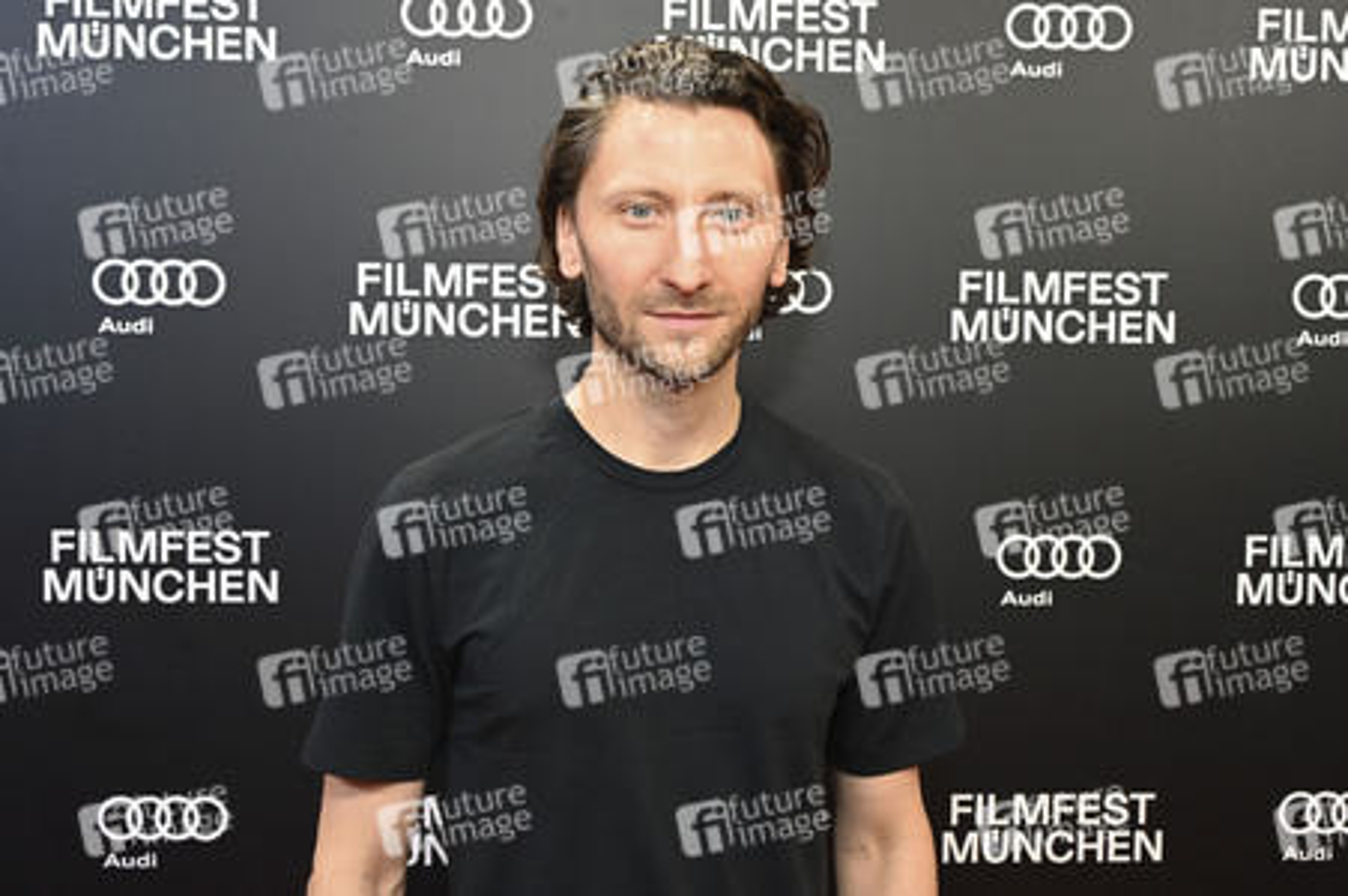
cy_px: 448
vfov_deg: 35.9
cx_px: 674
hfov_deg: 51.9
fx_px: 1384
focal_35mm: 37
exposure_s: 1/125
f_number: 8
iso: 1000
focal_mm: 37
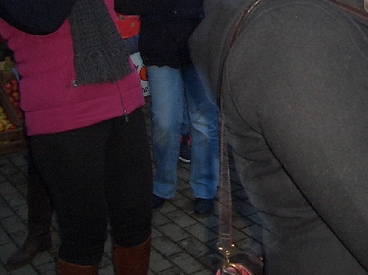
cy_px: 46
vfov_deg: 22.2
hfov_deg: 29.1
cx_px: 301
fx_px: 691
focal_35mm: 65
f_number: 2.6
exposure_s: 1/40
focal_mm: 5.8
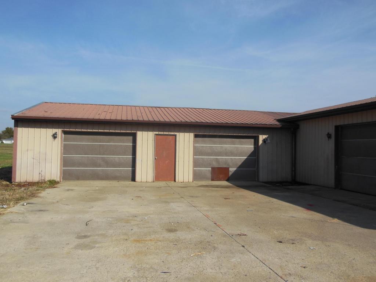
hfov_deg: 61.7
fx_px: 315
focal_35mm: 29
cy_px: 141
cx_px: 188
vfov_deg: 48.2
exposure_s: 1/640
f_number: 6.7
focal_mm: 5.2
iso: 125
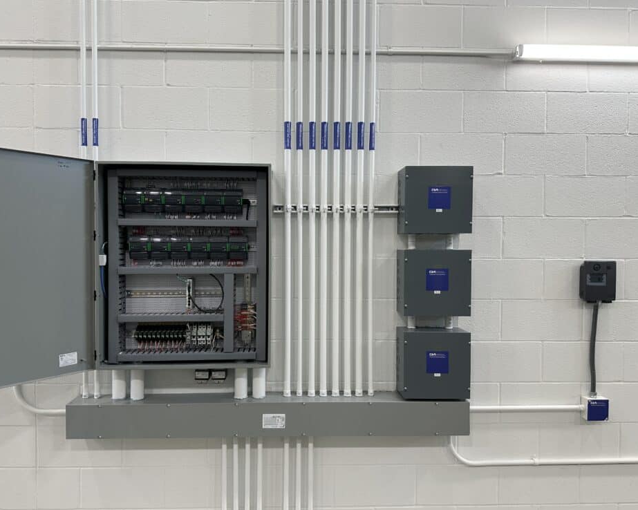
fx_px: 491
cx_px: 303
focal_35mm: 26
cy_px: 254
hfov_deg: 66.0
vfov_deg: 54.9
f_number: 1.78
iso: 160
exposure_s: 1/121
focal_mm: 6.86
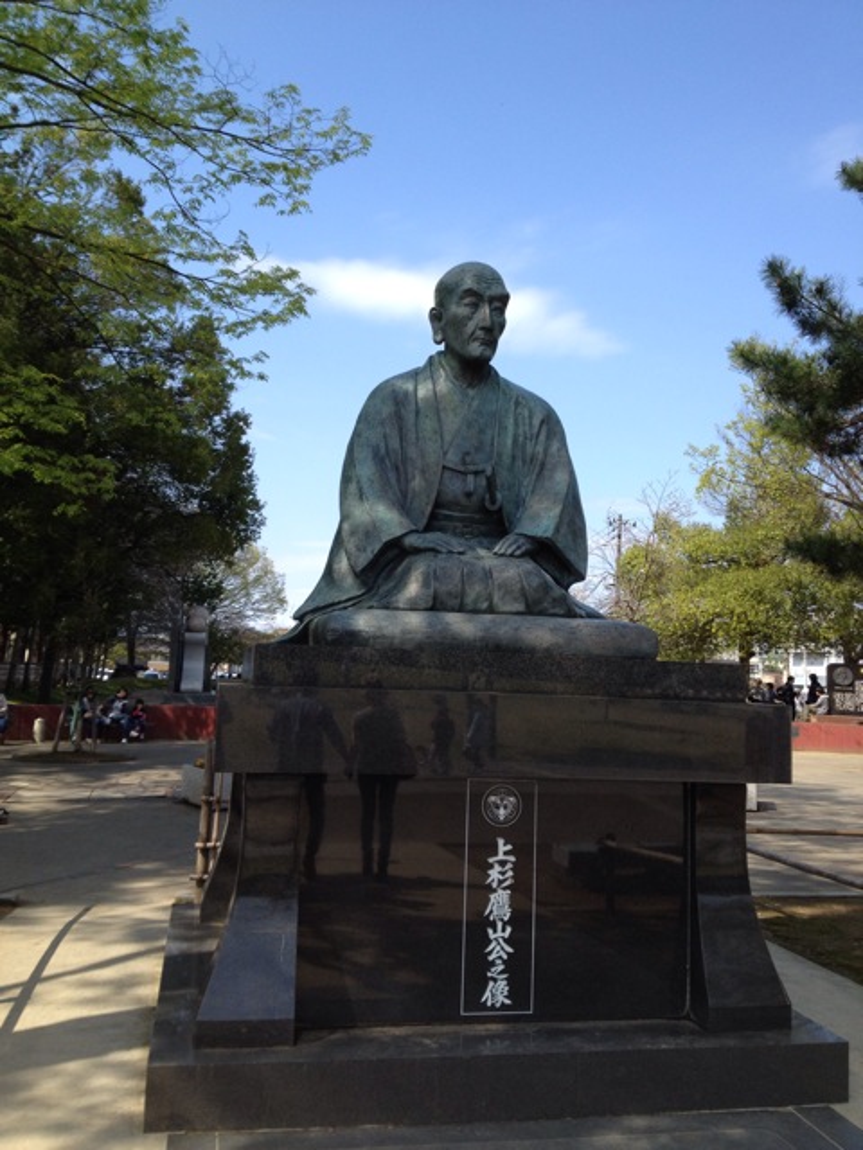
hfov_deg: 40.7
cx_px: 432
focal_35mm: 35
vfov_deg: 52.6
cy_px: 575
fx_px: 1163
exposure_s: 1/905
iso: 64
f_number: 2.4
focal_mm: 4.28
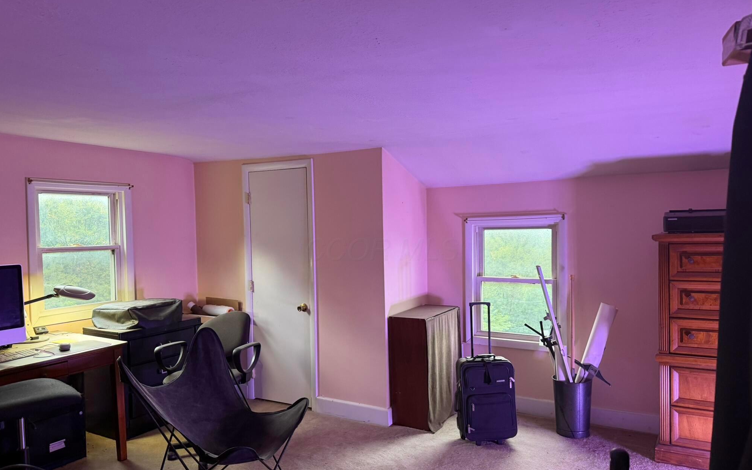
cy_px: 249
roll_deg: +2.1
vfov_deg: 47.6
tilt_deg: -4.4
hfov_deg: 70.4
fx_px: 533
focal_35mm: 26
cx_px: 382
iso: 400
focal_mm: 6.76
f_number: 1.78
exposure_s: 1/60
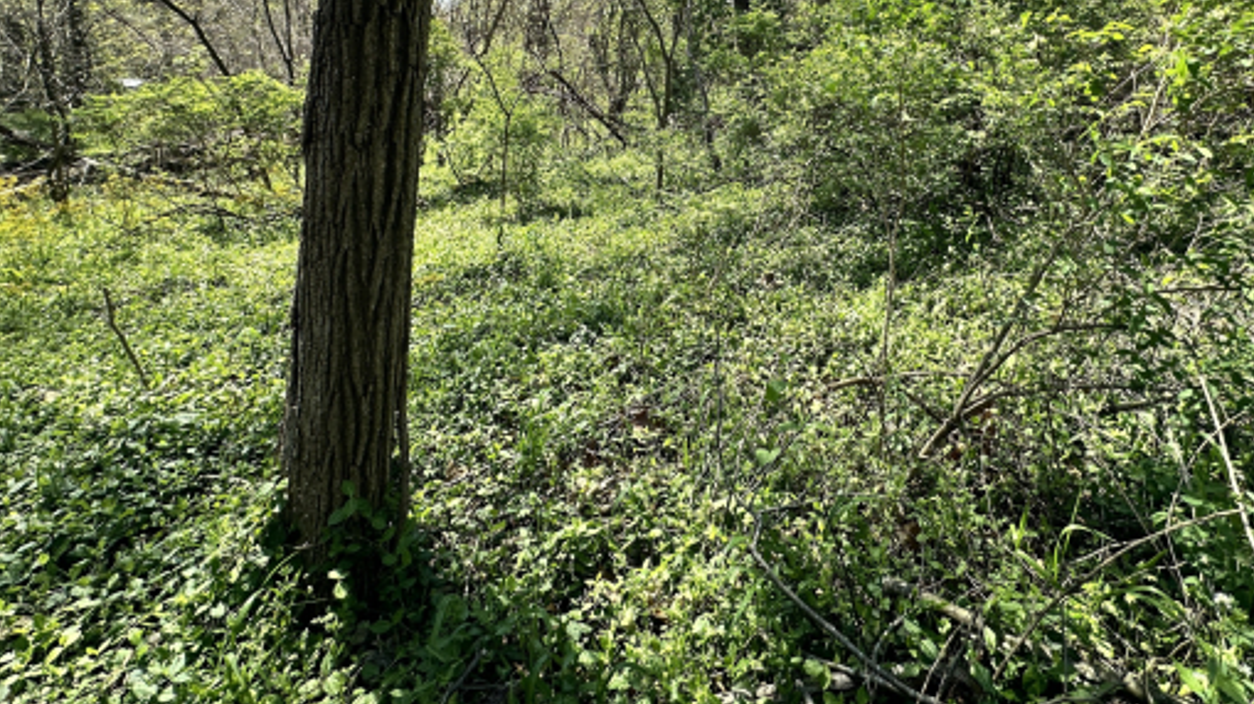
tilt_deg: -7.6
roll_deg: -5.8
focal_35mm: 20
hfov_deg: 86.1
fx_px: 665
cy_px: 123
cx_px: 716
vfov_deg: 51.7
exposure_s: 1/633
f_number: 2.2
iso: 40
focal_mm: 2.22
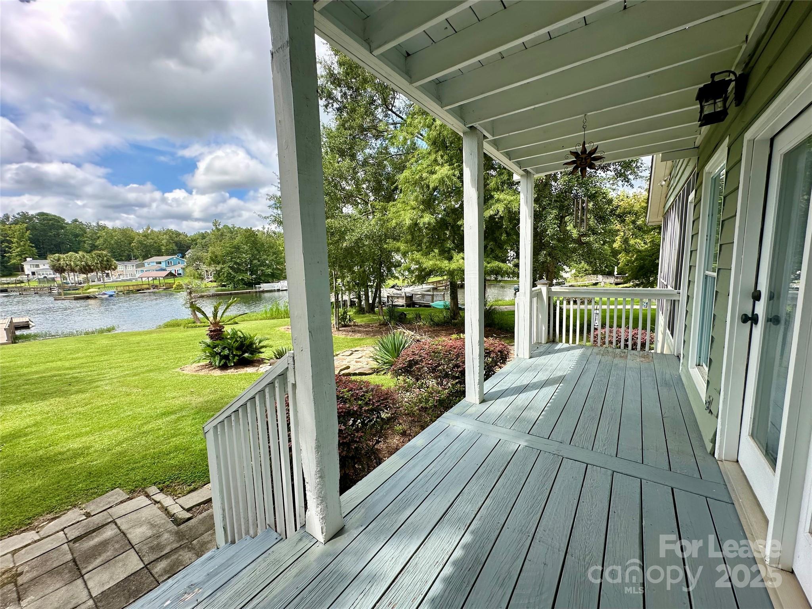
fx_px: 328
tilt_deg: -7.0
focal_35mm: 14
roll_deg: +0.7
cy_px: 304
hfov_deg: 102.1
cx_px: 406
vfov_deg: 85.7
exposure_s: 1/824
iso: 40
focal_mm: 2.22
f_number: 2.2
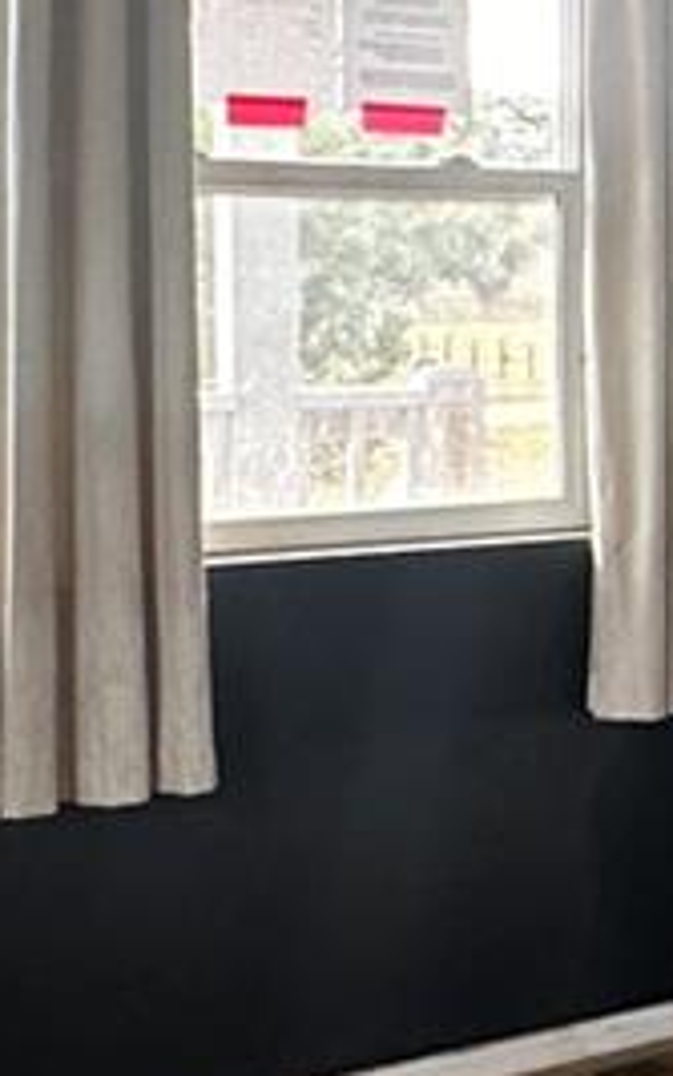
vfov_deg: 25.7
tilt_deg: -3.4
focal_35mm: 80
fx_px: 2346
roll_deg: -1.5
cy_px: 395
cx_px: 1310
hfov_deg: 14.0
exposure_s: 1/99
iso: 200
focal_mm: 2.22
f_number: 2.2
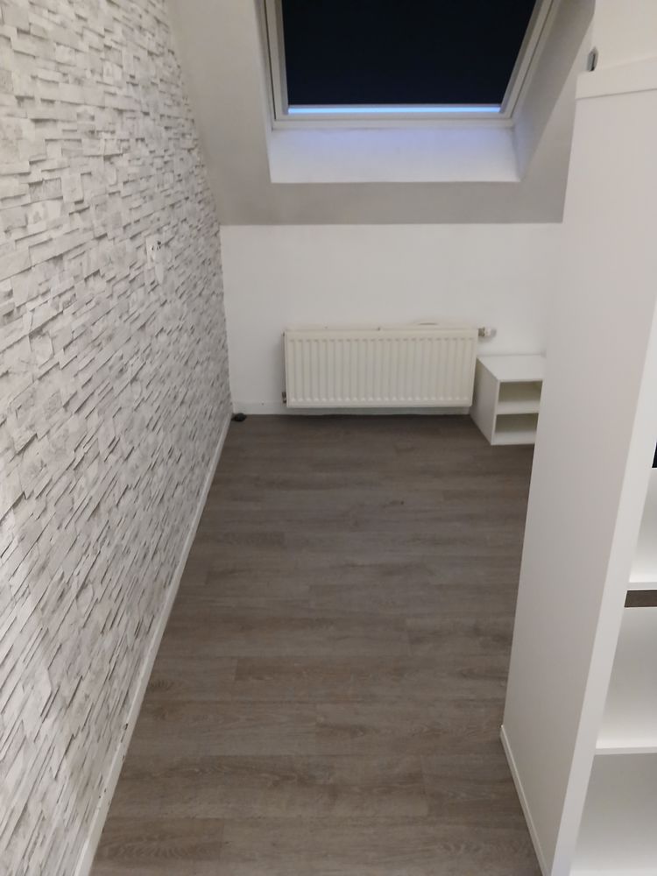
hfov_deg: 53.1
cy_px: 438
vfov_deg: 67.3
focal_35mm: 26
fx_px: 658
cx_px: 328
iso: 800
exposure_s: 1/16.7
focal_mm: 3.98
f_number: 1.8
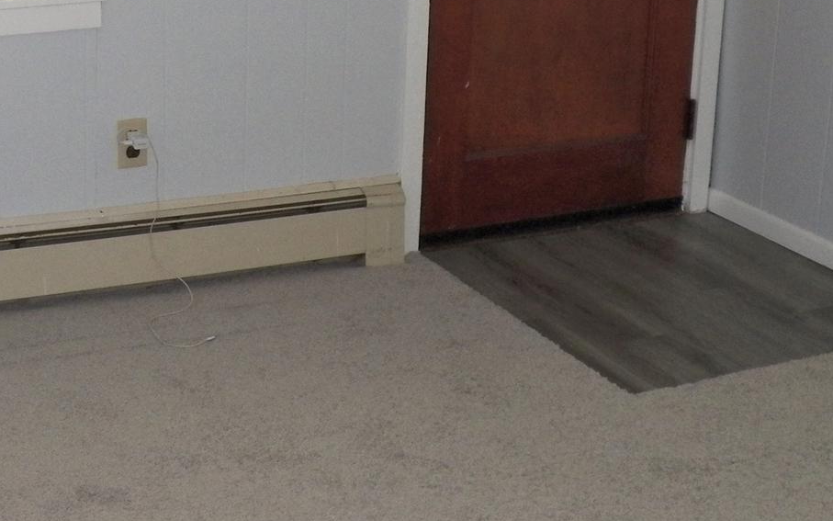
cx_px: 101
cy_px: 30
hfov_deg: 29.5
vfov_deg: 19.0
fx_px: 1521
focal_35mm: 67
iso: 200
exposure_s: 1/30
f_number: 2.8
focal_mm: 4.9
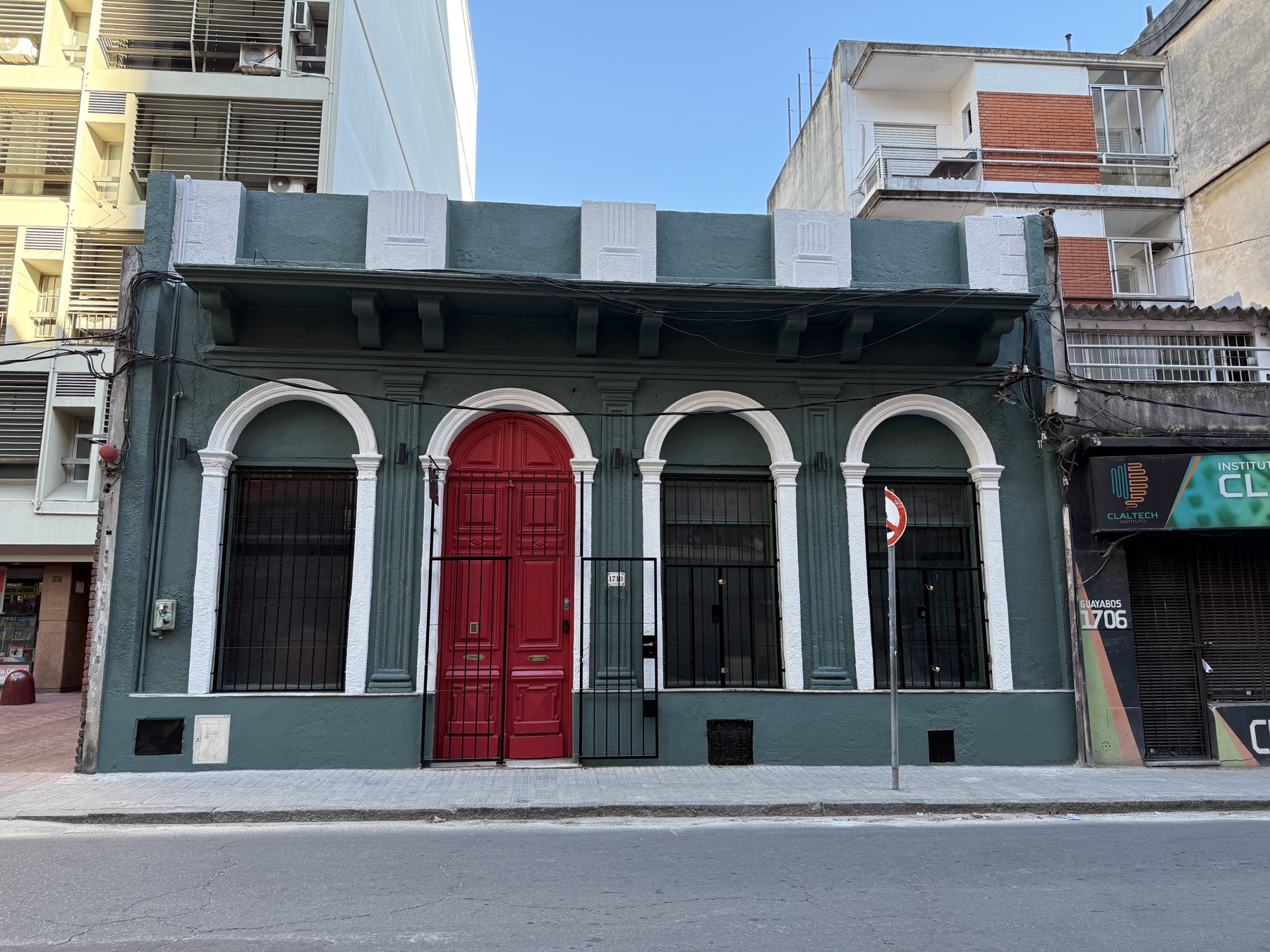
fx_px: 881
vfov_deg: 56.8
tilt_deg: +9.4
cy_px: 476
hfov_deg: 71.6
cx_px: 635
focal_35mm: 24
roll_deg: +0.4
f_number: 1.78
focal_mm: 6.76
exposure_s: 1/233
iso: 100
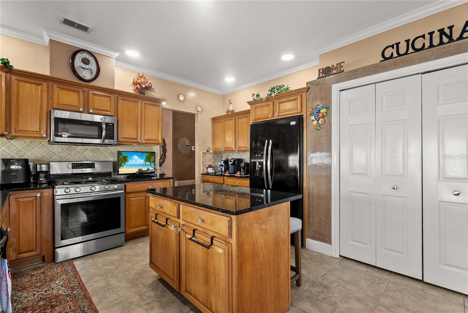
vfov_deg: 73.8
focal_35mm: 16
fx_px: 208
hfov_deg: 96.7
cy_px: 156
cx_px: 234
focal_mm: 16
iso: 400
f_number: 9
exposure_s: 1/4
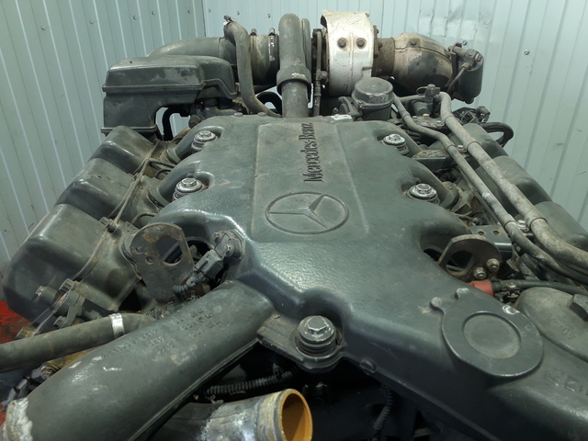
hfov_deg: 63.4
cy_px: 220
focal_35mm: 28
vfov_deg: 49.7
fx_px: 476
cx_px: 294
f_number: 1.9
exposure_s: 1/33
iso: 64
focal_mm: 3.7
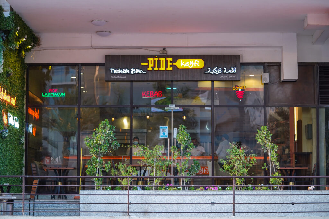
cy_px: 110
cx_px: 164
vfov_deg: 15.2
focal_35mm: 90
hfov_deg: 22.6
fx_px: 823
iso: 800
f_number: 4
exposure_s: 1/160
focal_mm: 90
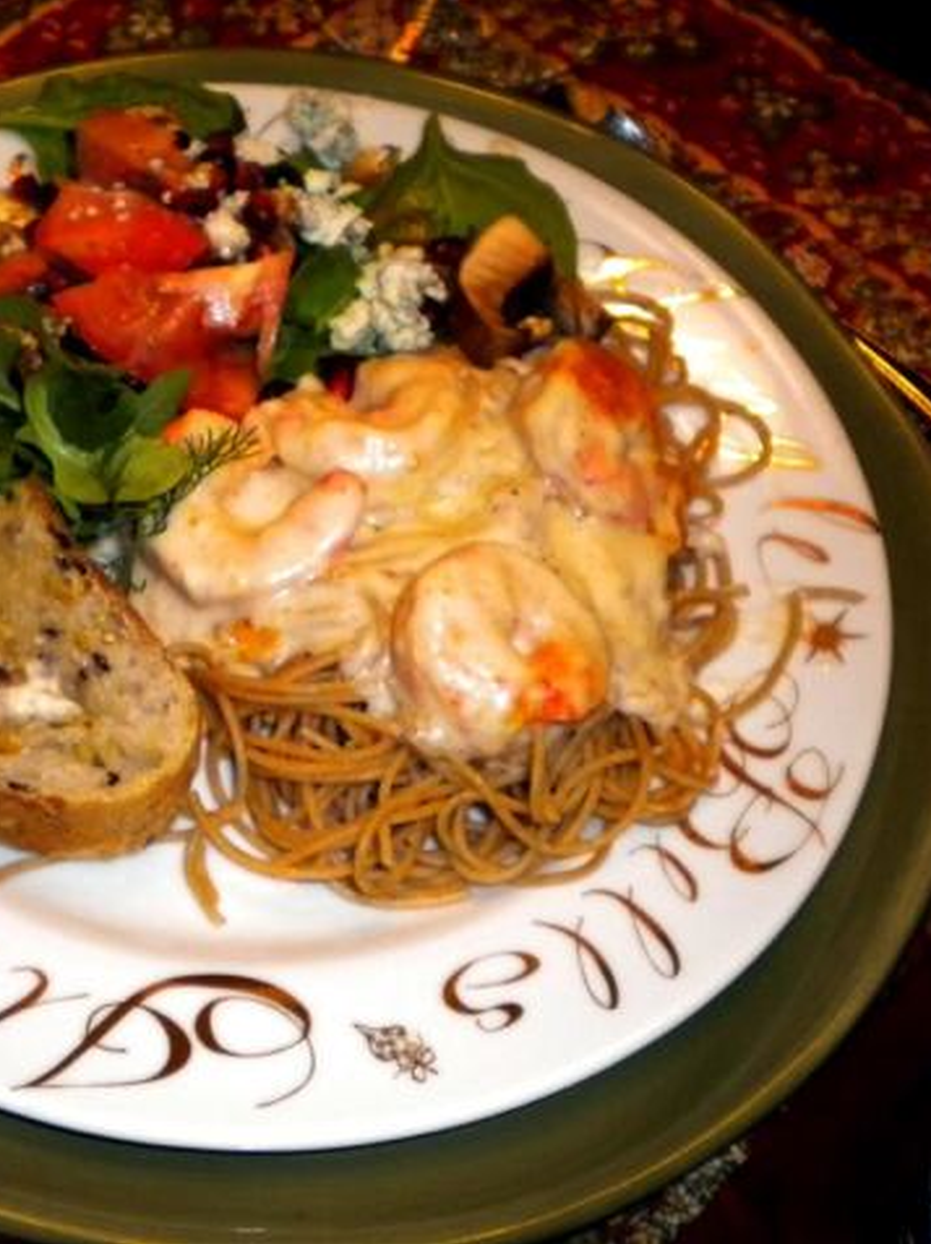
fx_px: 1688
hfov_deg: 30.1
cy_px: 621
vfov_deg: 40.5
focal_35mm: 47
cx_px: 188
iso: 400
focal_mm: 6.3
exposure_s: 1/30
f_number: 3.1
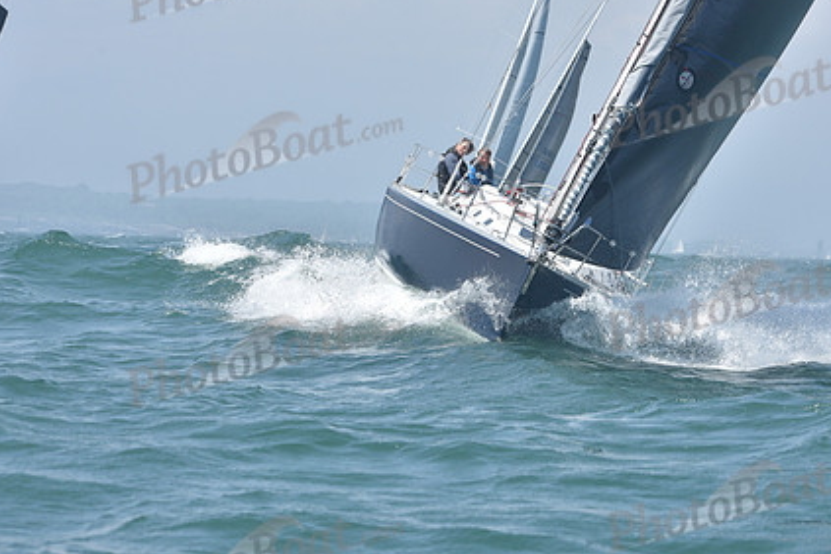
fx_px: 4270
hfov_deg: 11.1
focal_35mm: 185
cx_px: 507
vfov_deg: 7.4
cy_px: 227
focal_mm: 135
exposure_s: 1/1000
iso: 320
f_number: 9
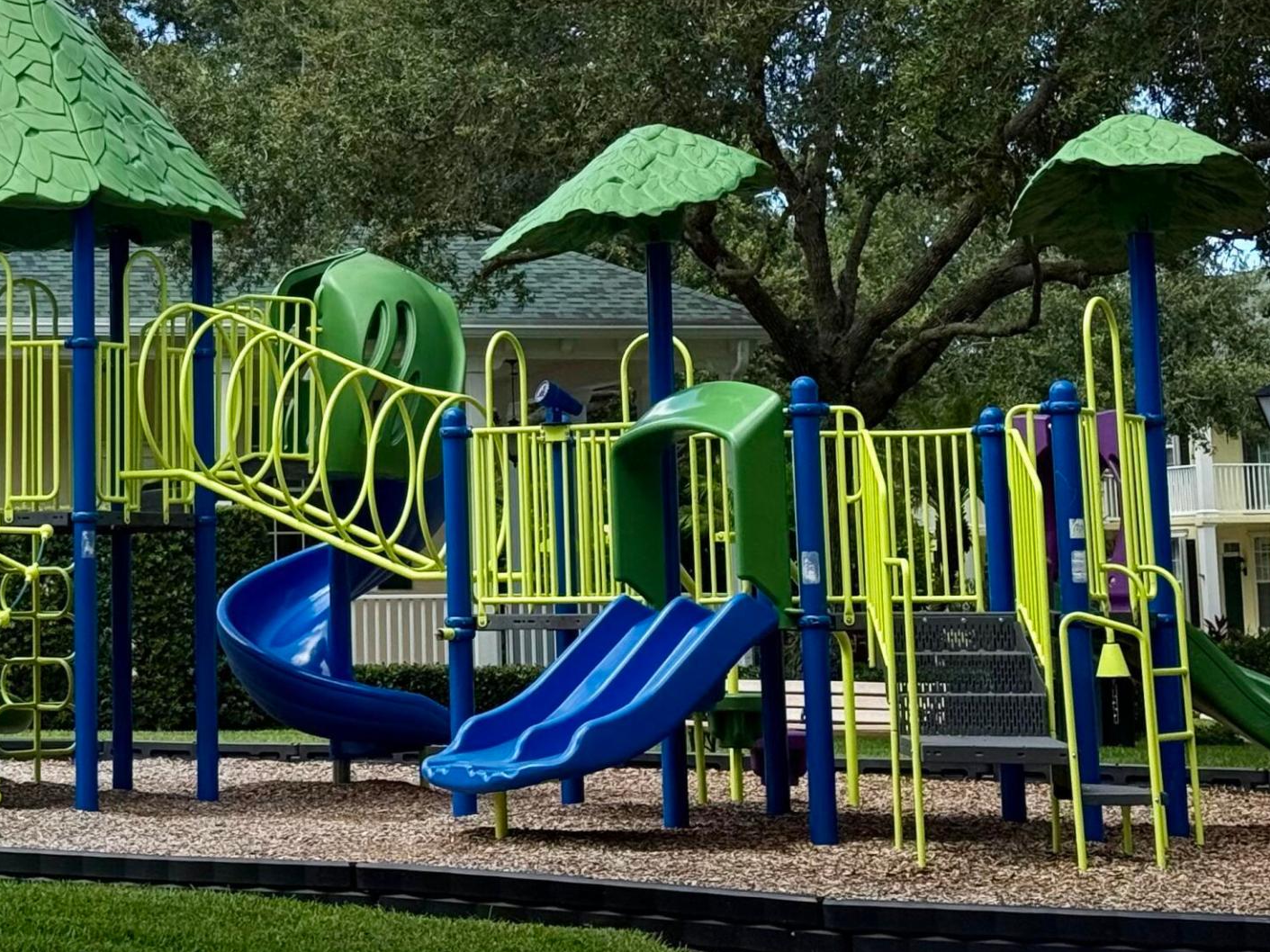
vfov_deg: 14.9
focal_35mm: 98
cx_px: 127
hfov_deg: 19.7
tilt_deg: +8.8
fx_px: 3595
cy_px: 56
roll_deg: +0.3
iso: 64
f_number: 1.78
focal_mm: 6.76
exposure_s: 1/3891
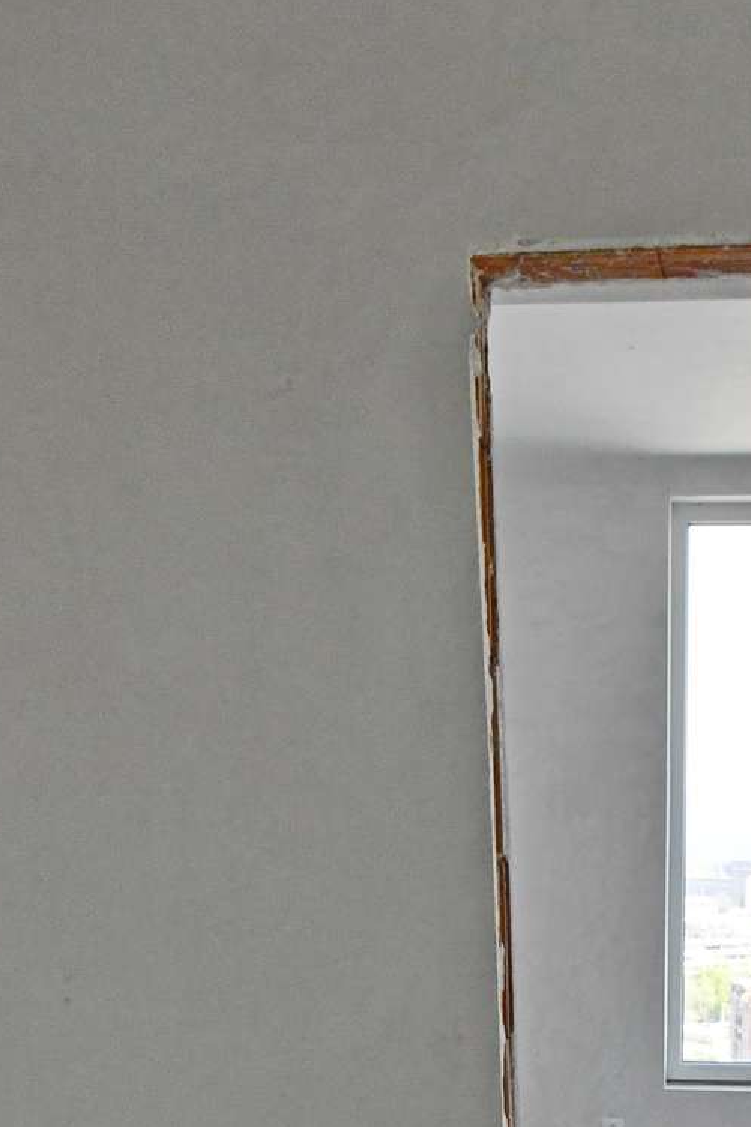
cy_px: 1465
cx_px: 671
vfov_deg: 32.6
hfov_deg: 28.7
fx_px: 1408
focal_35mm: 45
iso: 1600
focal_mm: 10
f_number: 9
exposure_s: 1/320
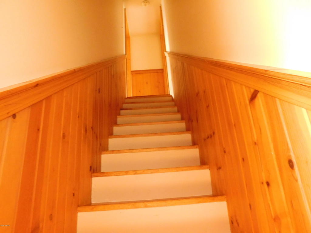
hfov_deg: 73.9
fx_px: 207
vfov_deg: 58.9
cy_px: 116
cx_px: 156
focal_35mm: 23
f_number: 3
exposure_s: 1/20
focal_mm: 4
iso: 800
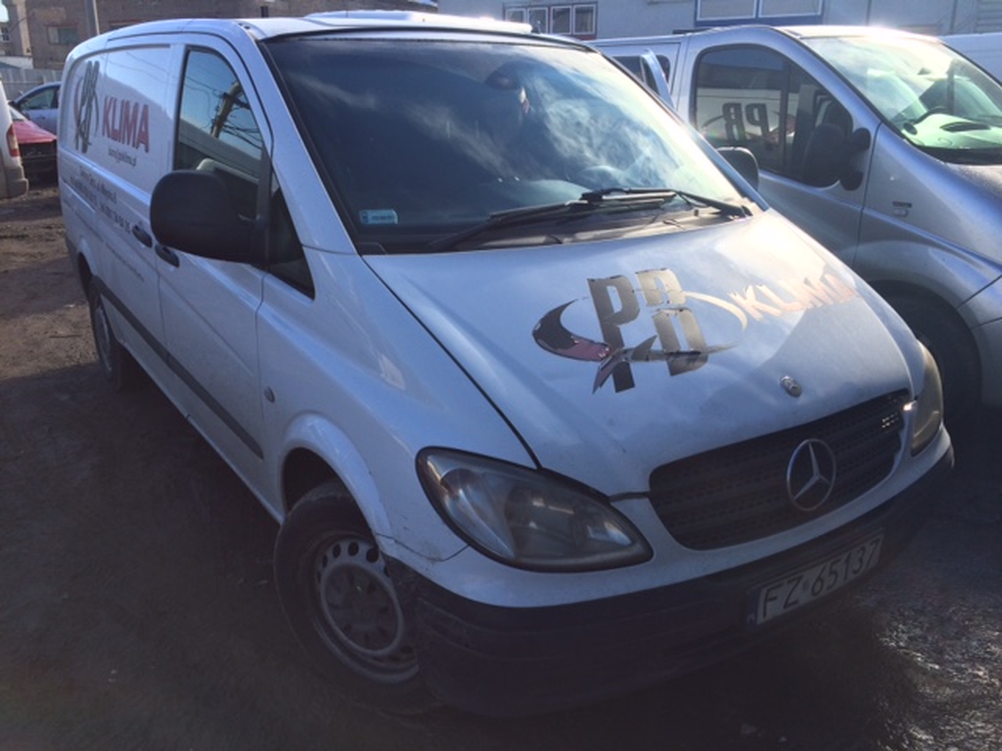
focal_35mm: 29
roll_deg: -0.5
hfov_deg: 61.7
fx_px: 839
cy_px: 376
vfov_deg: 48.2
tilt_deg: -19.2
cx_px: 501
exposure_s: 1/1140
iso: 32
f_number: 2.2
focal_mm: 4.15
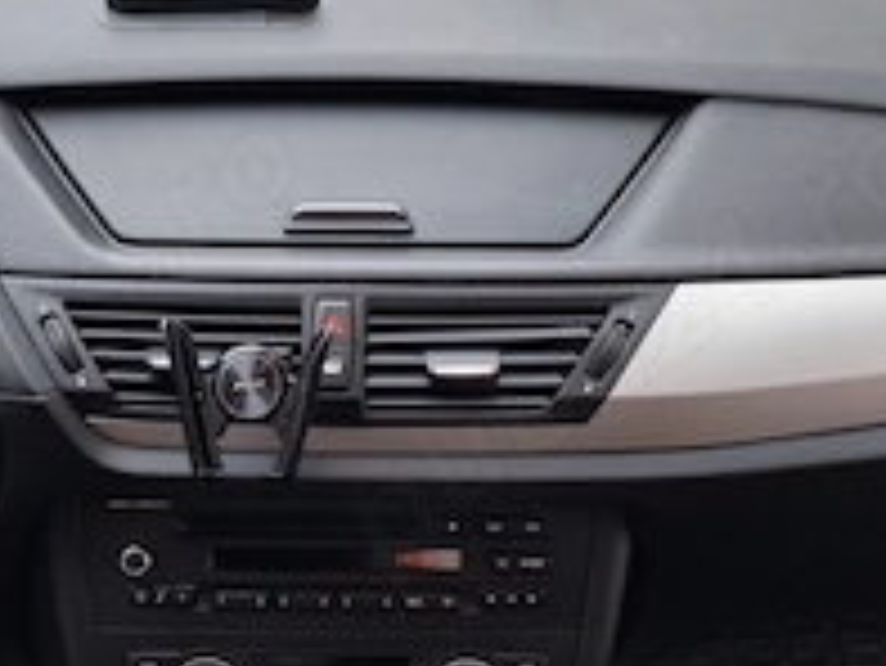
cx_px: 319
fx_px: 1793
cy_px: 392
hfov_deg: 27.6
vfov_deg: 21.0
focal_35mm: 70
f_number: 1.8
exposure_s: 1/50
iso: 40
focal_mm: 5.54
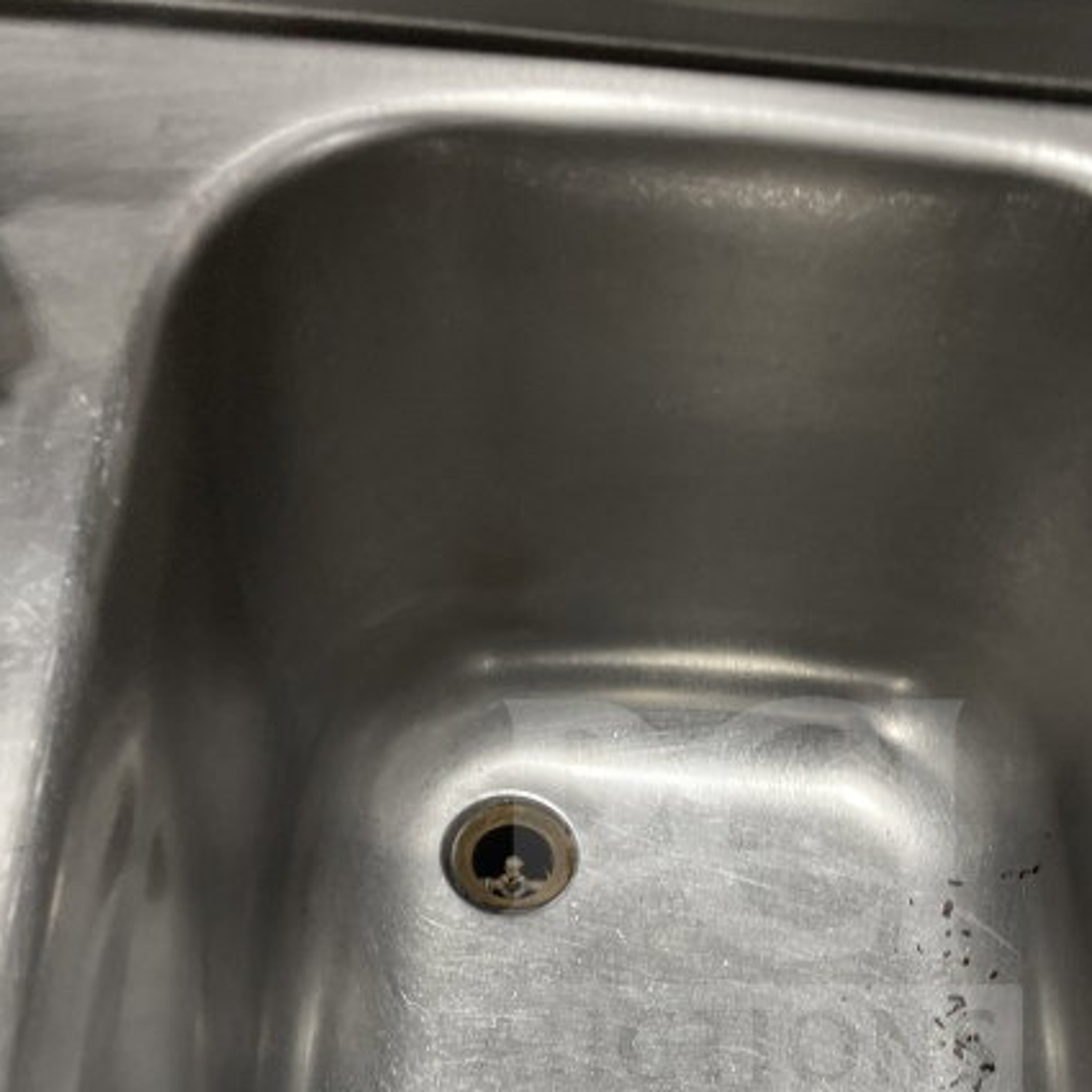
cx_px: 732
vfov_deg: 36.8
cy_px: 903
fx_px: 1570
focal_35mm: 44
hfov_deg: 37.9
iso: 125
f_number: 1.6
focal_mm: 4.2
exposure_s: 1/104
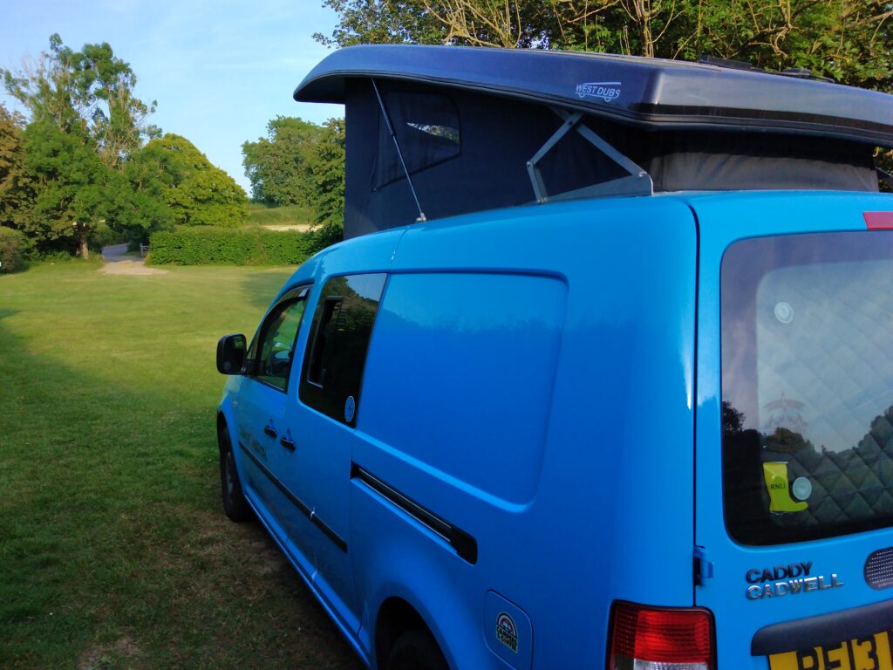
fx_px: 671
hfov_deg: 67.3
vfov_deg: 53.1
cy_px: 335
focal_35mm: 26
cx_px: 446
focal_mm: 3.6
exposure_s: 1/642
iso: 100
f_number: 1.8
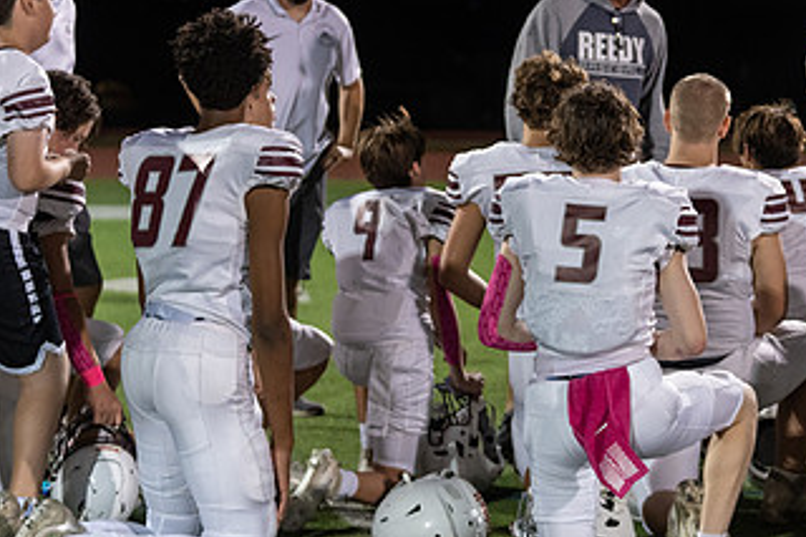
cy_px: 142
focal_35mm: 127
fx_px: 2842
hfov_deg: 16.1
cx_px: 587
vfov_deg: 10.8
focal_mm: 70
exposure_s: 1/320
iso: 2000
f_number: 2.8
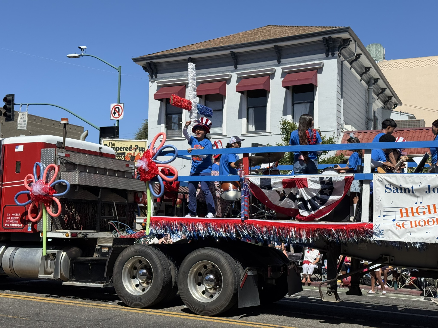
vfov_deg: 30.3
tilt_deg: +6.0
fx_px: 607
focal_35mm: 48
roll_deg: -1.4
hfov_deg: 39.7
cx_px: 219
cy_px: 164
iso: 64
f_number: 1.78
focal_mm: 6.76
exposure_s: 1/6024
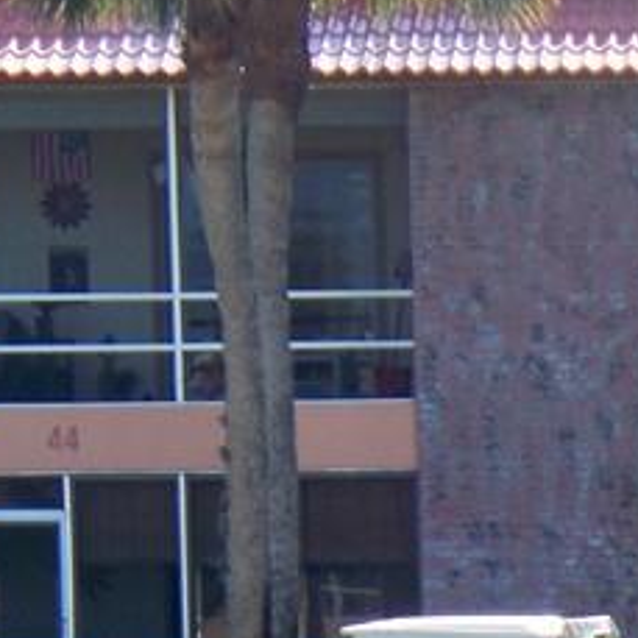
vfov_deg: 5.6
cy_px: 847
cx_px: 1212
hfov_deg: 5.5
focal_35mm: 312
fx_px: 6506
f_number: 3.4
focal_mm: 16.86
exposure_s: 1/400
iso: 80
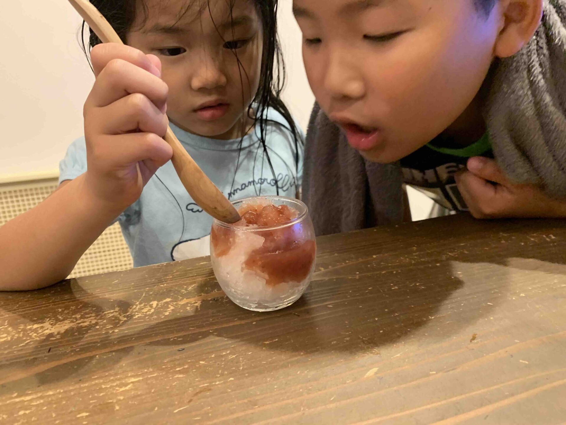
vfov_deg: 53.1
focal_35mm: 26
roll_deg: +3.5
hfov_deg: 67.3
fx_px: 425
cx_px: 283
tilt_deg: -20.3
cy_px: 212
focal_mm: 4.25
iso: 320
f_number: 1.8
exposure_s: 1/33
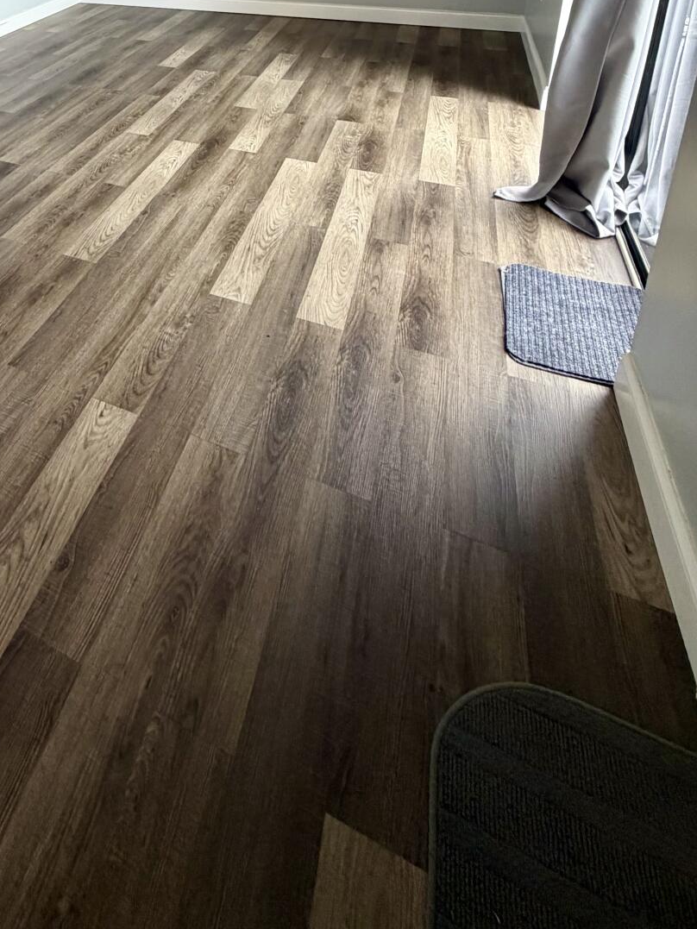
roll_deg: +3.0
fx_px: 698
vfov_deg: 57.1
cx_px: 53
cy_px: 80
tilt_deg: -17.9
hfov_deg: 47.1
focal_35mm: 26
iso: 160
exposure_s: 1/60
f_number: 2.2
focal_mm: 2.22
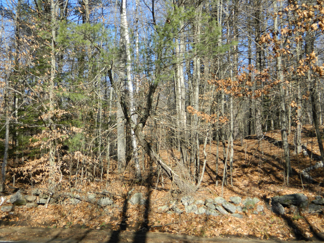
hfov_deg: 44.8
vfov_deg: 34.3
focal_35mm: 42
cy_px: 123
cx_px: 163
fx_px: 393
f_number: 3.5
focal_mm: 7.3
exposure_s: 1/400
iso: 80
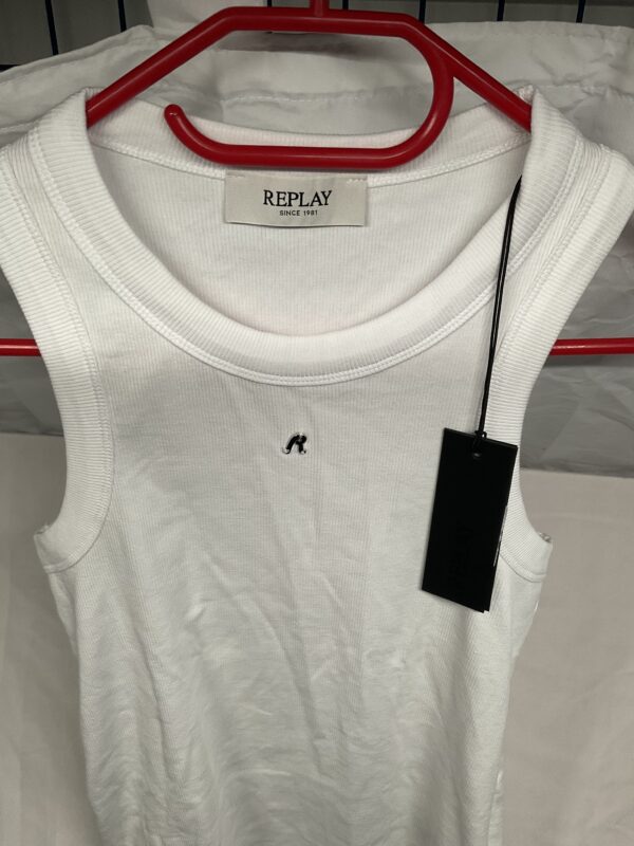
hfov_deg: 48.2
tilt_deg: -32.0
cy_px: 423
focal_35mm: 29
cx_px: 317
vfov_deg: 61.7
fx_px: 708
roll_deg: -1.1
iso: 64
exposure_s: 1/115
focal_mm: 3
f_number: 1.8
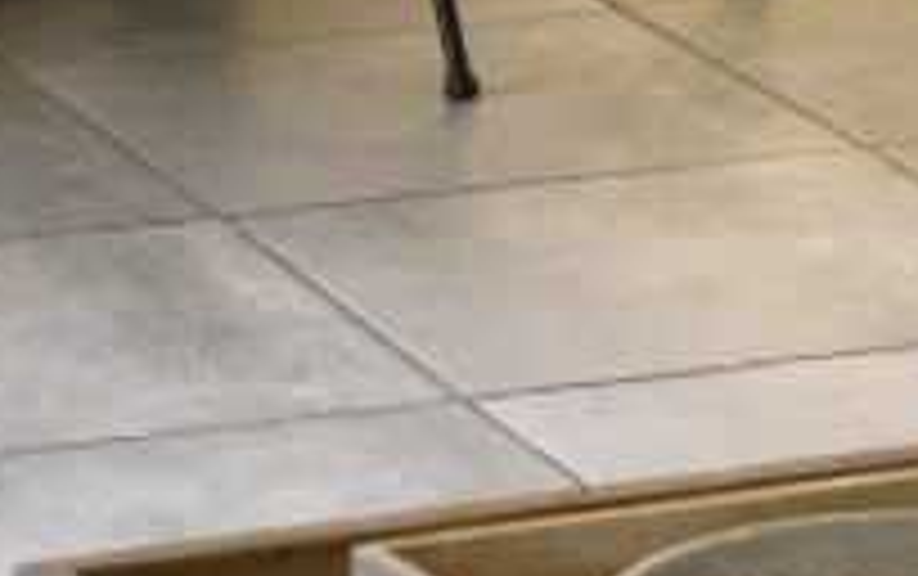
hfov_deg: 5.9
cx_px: 344
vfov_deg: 3.6
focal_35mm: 354
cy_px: -1431
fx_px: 8866
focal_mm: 30
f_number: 4.2
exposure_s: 1/60
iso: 400
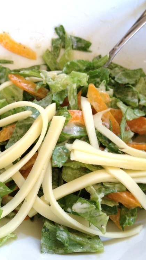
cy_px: 132
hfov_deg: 30.4
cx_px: 62
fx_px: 269
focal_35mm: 39
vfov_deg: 51.6
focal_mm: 4.28
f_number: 2.4
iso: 125
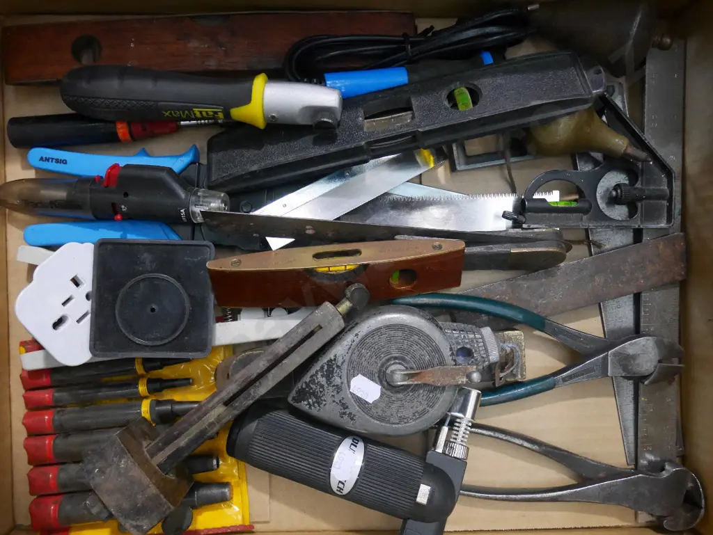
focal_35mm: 32
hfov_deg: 56.8
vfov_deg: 44.2
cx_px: 356
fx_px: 659
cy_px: 268
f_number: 4
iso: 3200
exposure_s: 1/80
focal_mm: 16
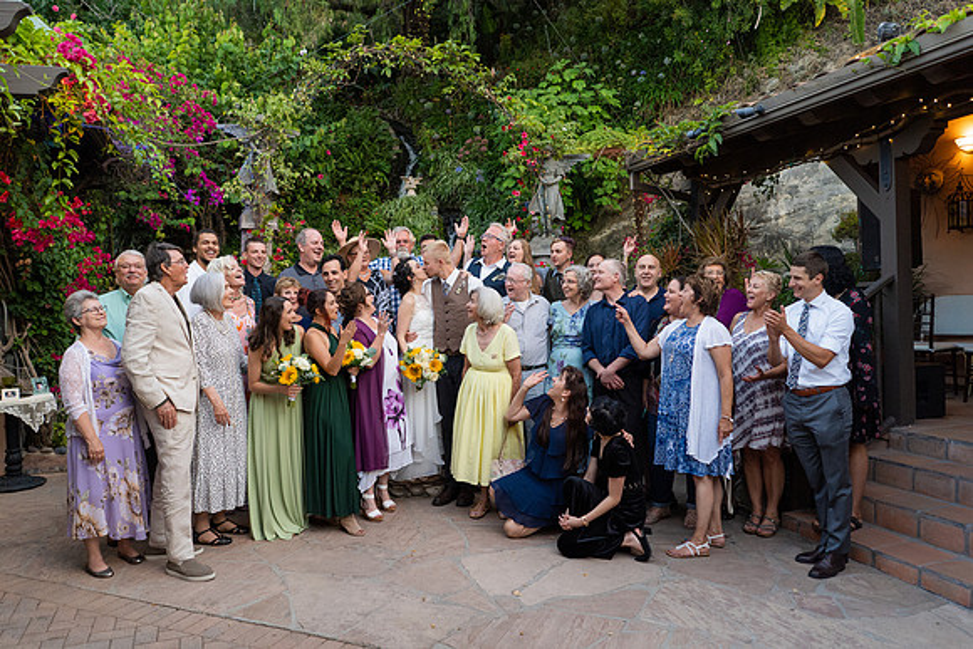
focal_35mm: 28
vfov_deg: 46.4
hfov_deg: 65.5
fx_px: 757
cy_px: 324
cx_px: 486
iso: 500
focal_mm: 28
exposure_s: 1/500
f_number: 3.2
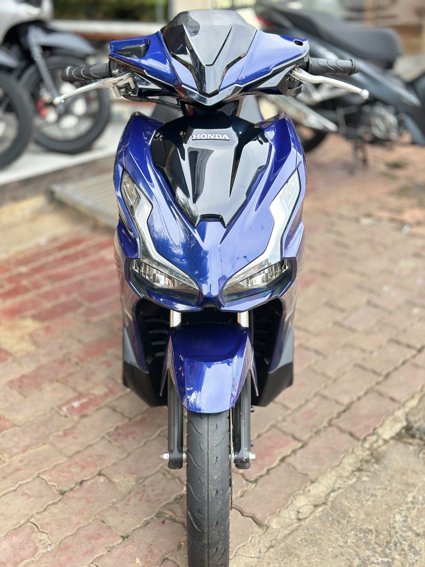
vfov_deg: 39.7
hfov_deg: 30.3
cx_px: 212
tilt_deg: -21.8
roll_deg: +0.5
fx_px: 786
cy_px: 284
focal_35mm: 48
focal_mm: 6.86
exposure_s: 1/172
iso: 100
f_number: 1.78
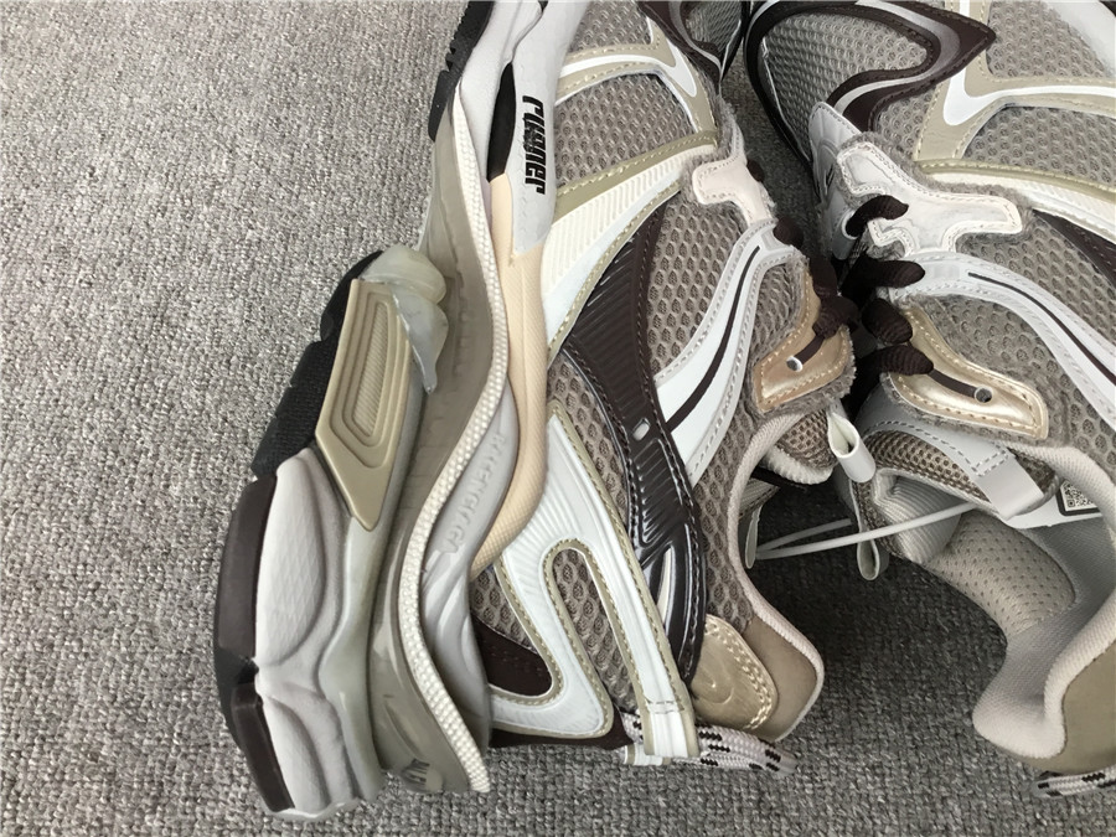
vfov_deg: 45.4
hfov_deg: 58.4
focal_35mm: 31
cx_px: 558
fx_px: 999
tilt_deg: -58.2
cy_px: 418
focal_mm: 3.3
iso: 32
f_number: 2.4
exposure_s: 1/33
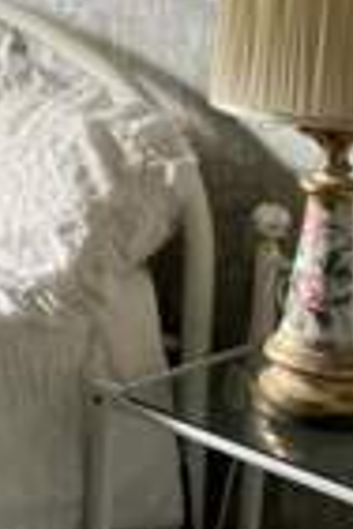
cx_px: -428
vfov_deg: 21.5
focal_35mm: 92
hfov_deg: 12.4
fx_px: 1353
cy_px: 28
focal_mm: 5.1
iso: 32
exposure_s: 1/131
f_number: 1.6
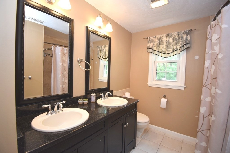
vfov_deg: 77.3
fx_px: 96
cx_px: 115
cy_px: 76
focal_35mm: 15
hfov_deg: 100.4
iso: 800
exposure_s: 1/80
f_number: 4.5
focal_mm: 10
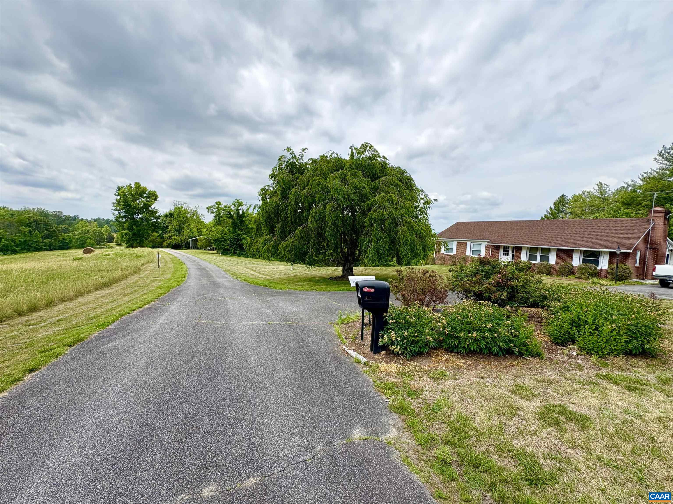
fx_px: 272
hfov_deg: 102.1
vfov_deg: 85.7
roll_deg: -2.3
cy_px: 252
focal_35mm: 14
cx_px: 336
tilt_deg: -2.9
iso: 50
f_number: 2.2
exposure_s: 1/1449
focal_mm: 2.22
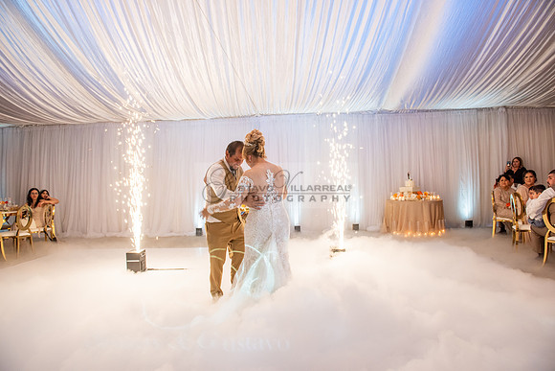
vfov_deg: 53.2
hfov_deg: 73.7
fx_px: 370
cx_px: 278
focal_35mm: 24
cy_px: 186
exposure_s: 1/125
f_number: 5
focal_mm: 24
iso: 1000
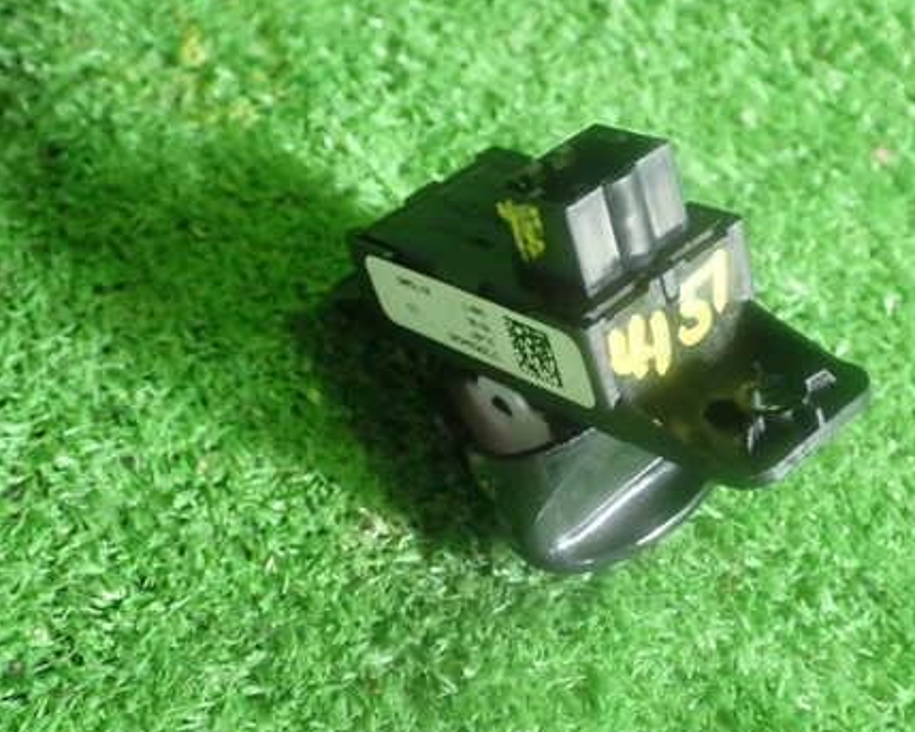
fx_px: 1516
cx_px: 572
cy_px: 356
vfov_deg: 27.1
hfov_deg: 33.4
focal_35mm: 56
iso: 500
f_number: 2.8
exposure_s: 1/40
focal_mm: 7.31
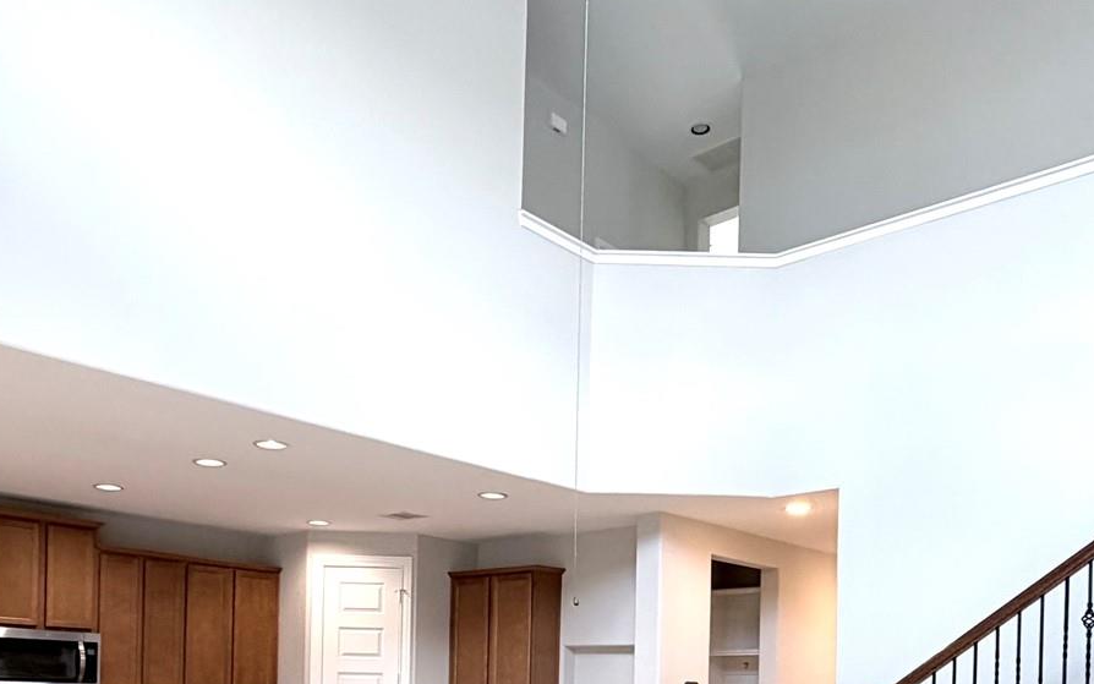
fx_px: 1014
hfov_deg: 56.6
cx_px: 492
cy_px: 695
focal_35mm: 34
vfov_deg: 33.8
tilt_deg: -0.8
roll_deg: -1.2
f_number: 2.2
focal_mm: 2.22
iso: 160
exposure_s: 1/120
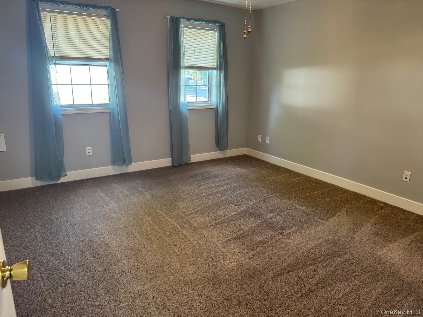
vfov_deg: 56.8
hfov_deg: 71.6
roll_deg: -1.8
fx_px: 293
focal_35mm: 24
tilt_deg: -15.0
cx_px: 212
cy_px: 158
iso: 250
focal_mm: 6.76
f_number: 1.78
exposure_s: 1/60
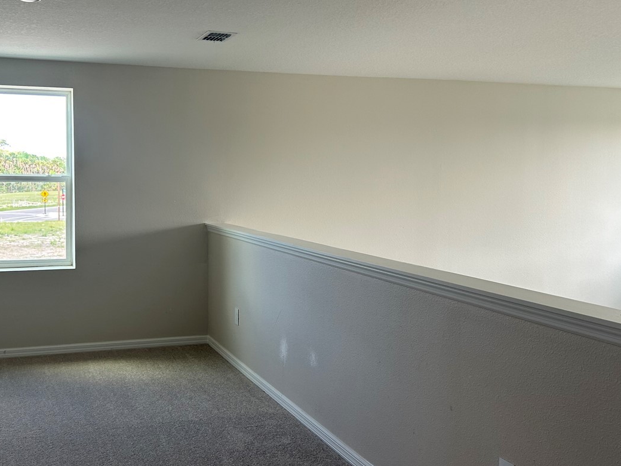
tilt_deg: -2.9
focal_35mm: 40
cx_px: 227
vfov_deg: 35.9
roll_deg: -0.2
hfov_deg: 46.3
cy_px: 214
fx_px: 718
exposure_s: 1/120
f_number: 1.5
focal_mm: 5.7
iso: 64
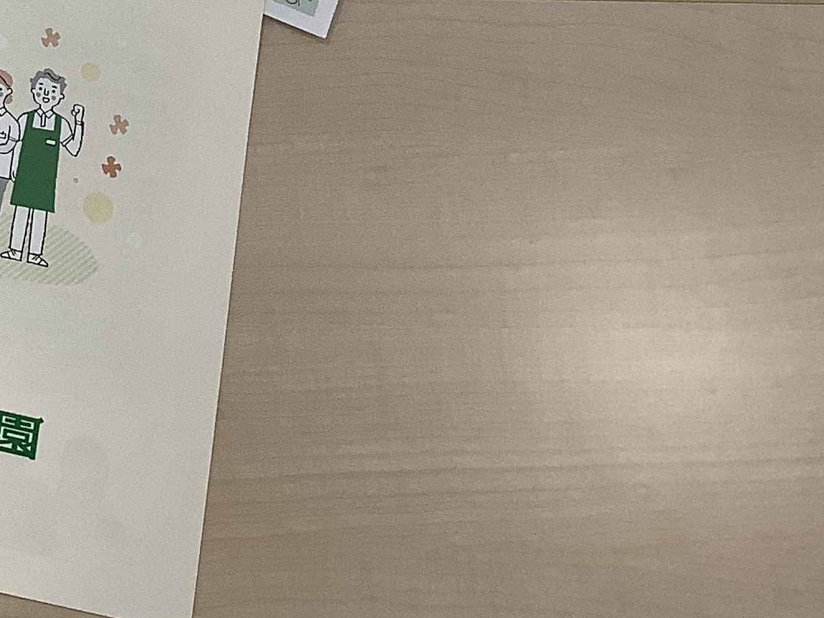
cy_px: -227
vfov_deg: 15.8
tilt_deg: -73.0
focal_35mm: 88
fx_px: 2094
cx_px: -330
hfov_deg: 19.9
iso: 64
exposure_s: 1/100
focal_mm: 3.3
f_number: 2.4
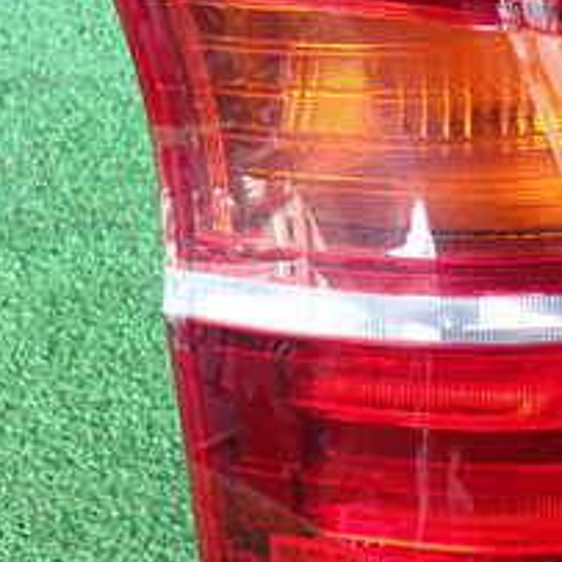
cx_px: 507
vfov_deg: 18.5
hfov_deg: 18.2
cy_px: 277
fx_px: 1727
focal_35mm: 94
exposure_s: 1/40
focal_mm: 6.37
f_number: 2.5
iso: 320
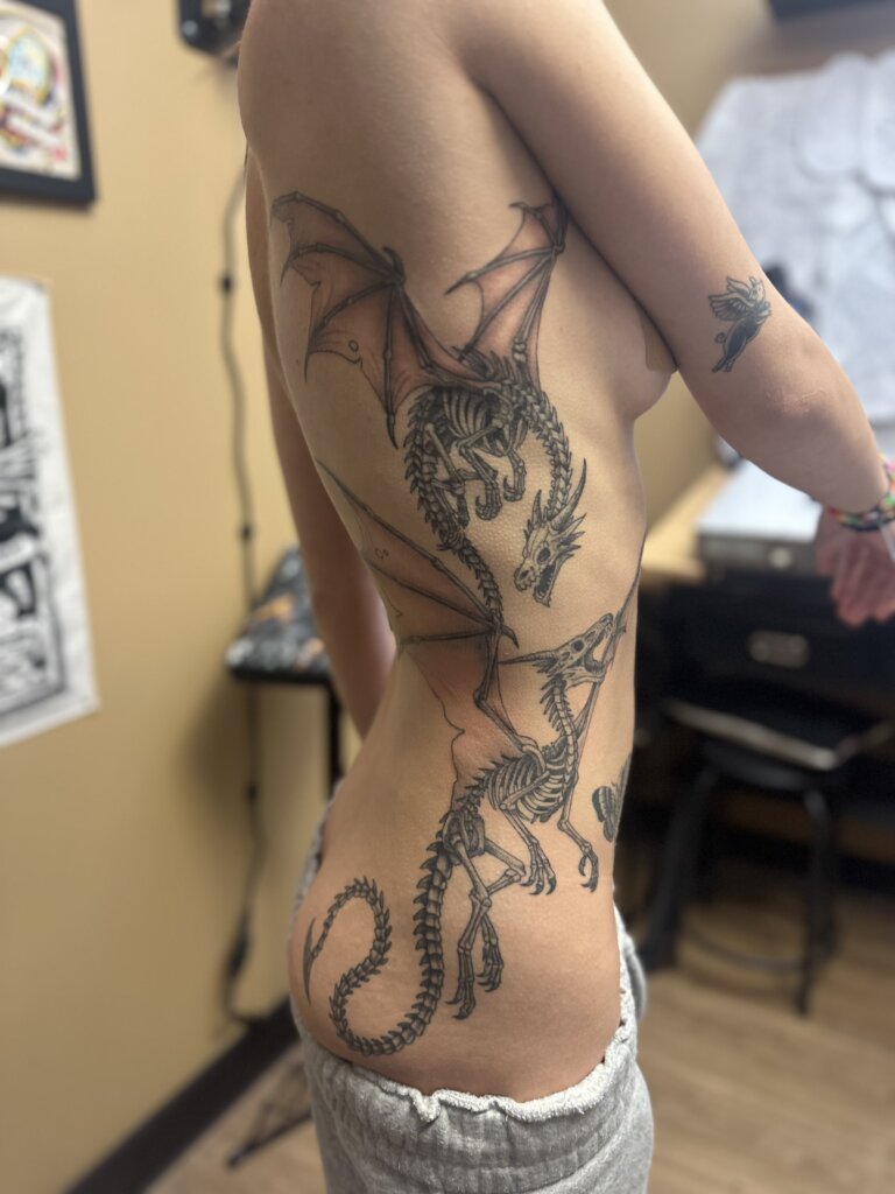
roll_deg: -0.9
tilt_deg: -11.8
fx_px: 827
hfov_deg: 56.8
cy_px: 597
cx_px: 448
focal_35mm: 24
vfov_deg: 71.6
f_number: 1.78
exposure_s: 1/60
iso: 400
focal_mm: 6.86
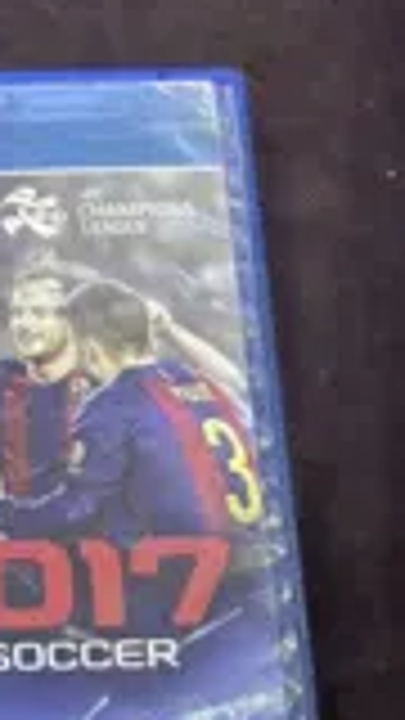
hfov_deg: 16.0
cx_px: -140
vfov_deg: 29.5
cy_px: 495
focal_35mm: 71
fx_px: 1355
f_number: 1.6
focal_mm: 5.1
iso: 1000
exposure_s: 1/27
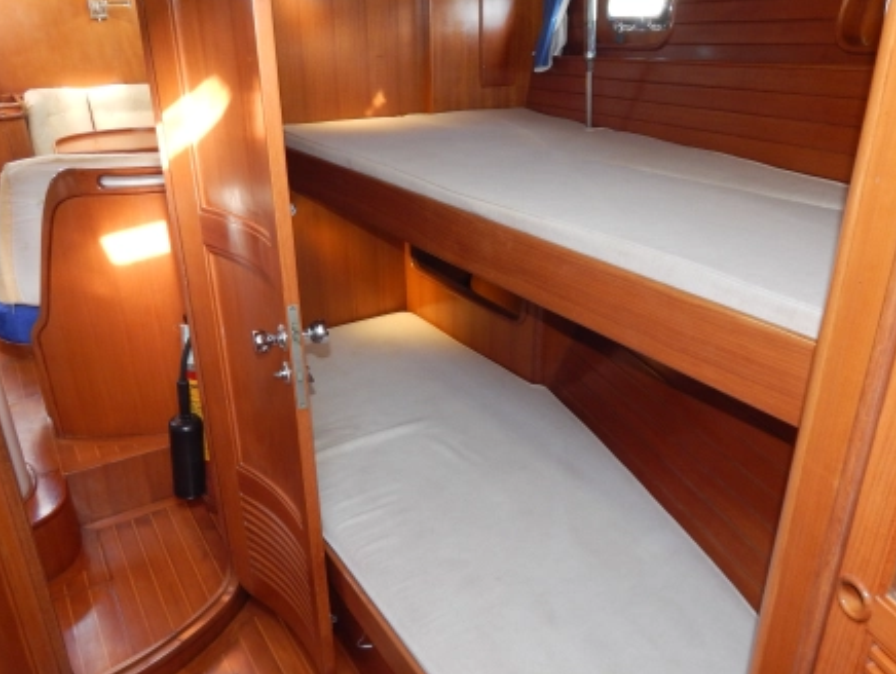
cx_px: 458
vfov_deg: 48.3
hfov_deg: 61.6
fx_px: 751
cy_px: 361
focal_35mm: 29
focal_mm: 4
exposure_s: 1/30
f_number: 3
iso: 200
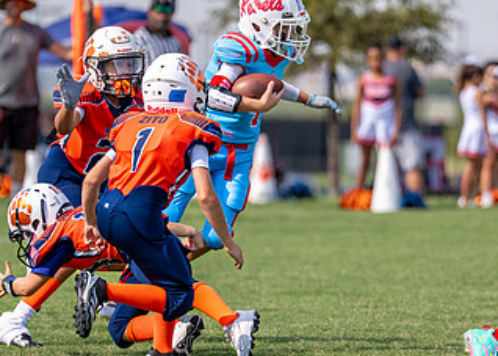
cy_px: 171
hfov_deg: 4.4
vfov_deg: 3.1
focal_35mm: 460
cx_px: 269
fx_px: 6505
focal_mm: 191
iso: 125
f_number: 2.8
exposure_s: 1/2000
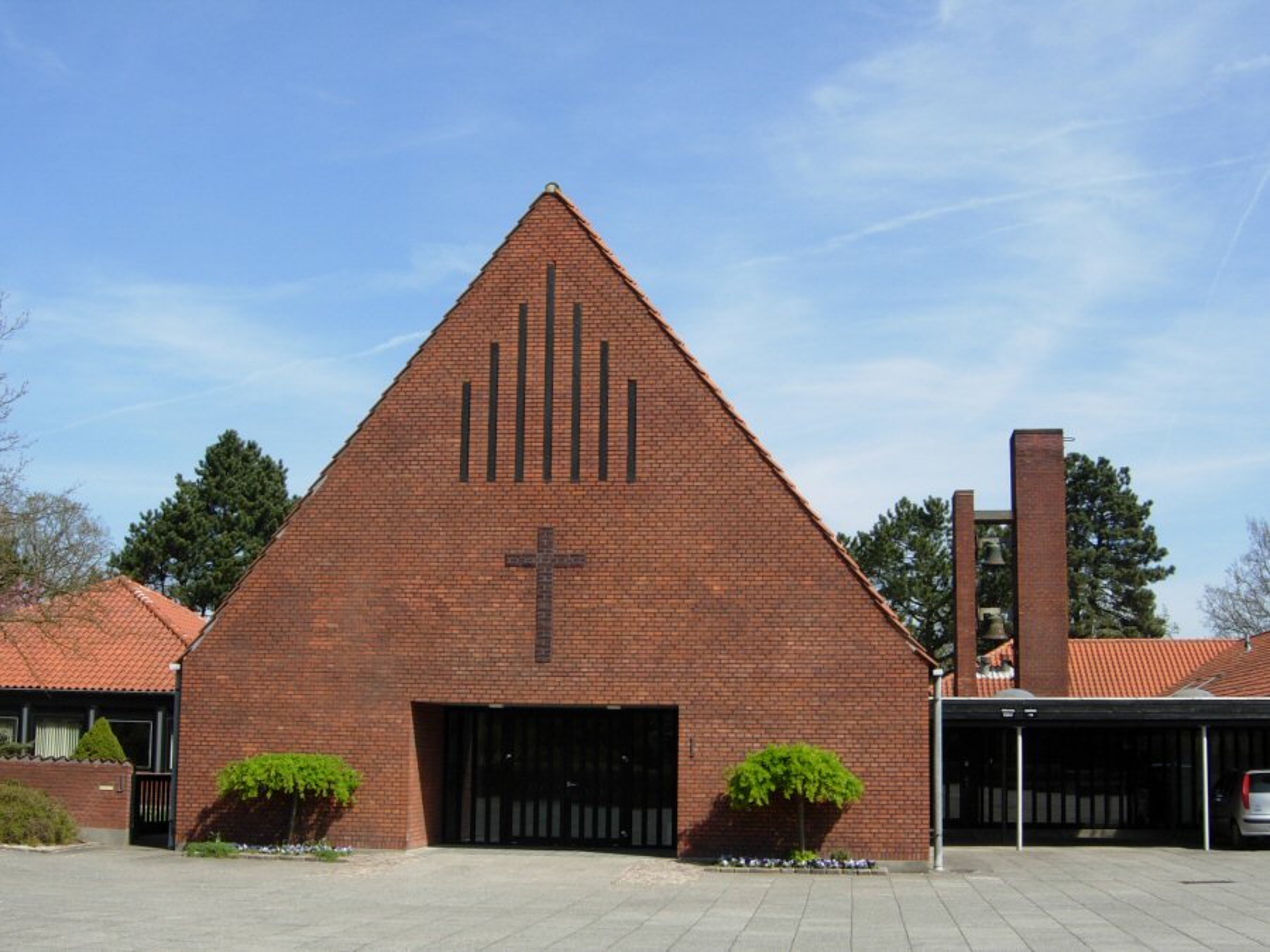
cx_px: 635
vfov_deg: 39.7
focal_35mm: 36
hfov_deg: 51.4
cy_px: 476
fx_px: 1321
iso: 50
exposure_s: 1/304
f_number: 6.1
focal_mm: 7.5
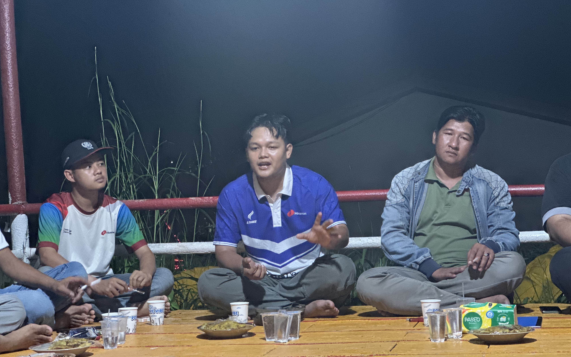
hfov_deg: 25.2
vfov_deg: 15.9
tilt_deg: -1.0
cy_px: 211
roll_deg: +2.7
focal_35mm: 82
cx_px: 286
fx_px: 1276
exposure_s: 1/14
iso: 1000
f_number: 2.8
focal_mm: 9
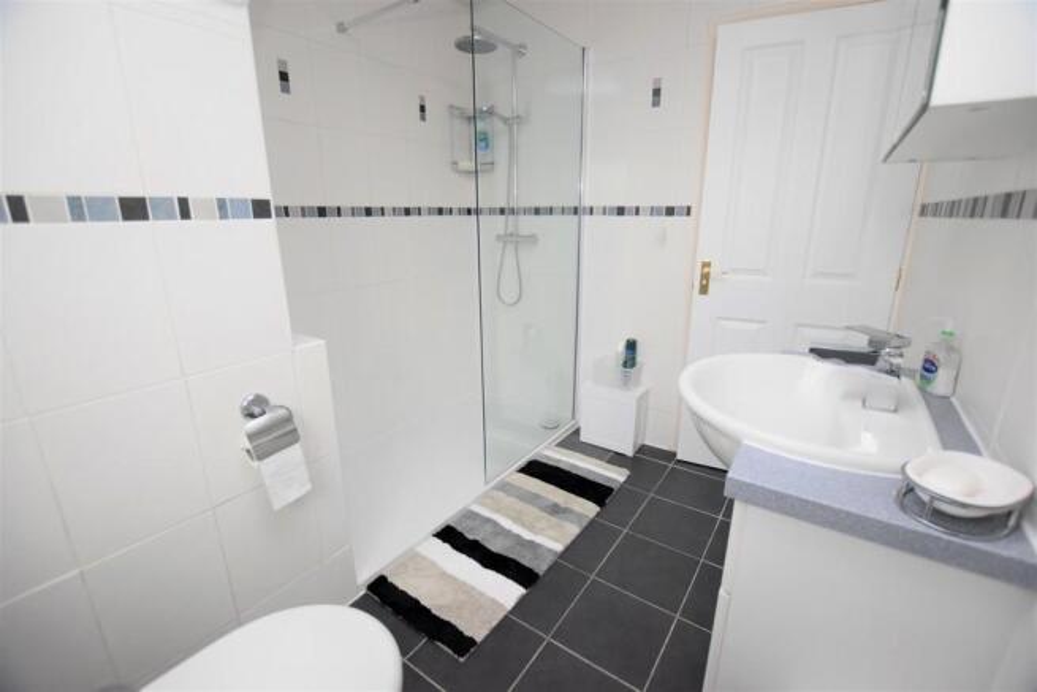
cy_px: 346
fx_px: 432
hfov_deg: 100.4
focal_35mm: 15
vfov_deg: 77.4
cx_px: 518
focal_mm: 10
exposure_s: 1/60
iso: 2200
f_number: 3.5
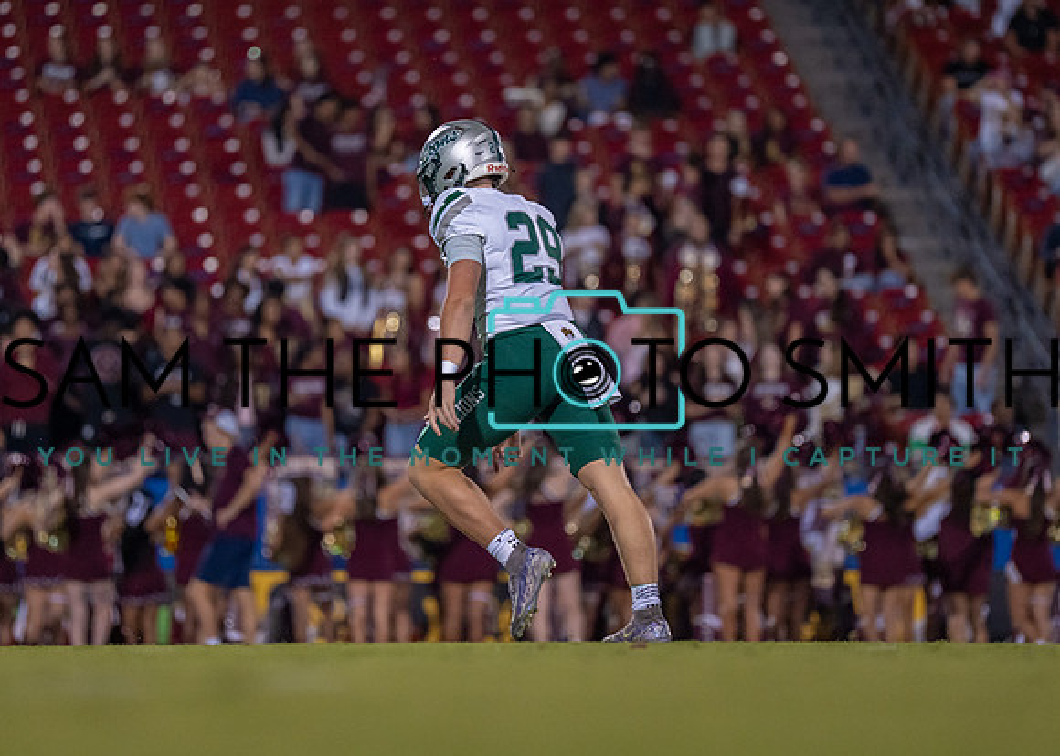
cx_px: 495
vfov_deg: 5.3
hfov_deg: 7.5
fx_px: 8128
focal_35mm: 270
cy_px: 345
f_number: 2.8
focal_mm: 197
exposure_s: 1/2000
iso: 2500
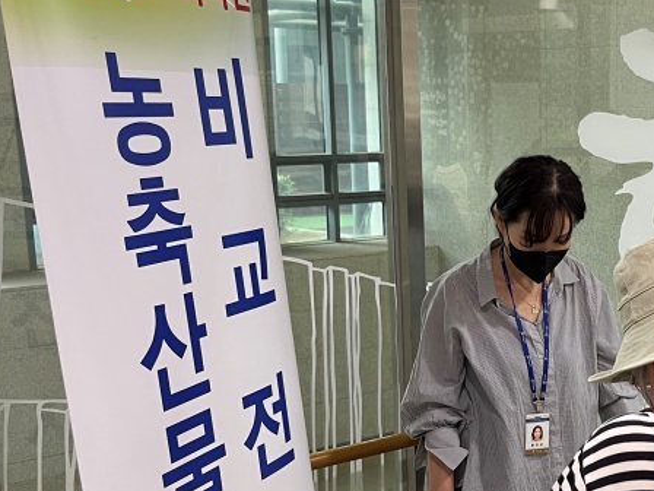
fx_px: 1096
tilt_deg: -11.6
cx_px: 628
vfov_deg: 25.2
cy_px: 301
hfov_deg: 31.2
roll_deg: +0.1
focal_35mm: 58
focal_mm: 5.1
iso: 160
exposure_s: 1/60
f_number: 1.6
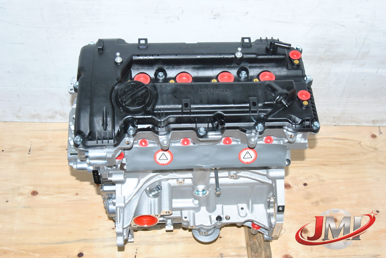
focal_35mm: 51
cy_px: 129
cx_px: 193
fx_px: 547
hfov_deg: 38.8
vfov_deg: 26.6
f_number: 11
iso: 800
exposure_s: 1/200
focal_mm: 34
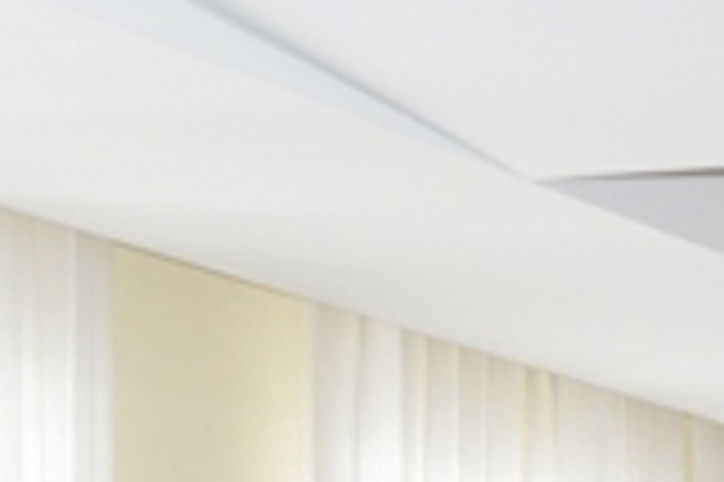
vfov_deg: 6.4
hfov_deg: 9.4
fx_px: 4119
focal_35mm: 205
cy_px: 1113
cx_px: 1486
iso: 1400
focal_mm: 44
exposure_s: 1/125
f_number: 5.6
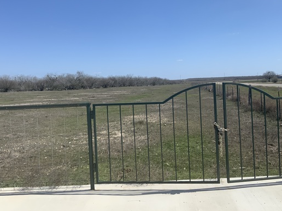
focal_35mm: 36
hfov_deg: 51.3
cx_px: 136
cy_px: 91
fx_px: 293
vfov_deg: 39.6
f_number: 1.8
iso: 20
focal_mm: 3
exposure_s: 1/3322
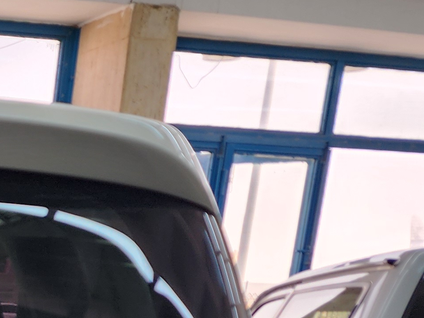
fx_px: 1176
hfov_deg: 17.1
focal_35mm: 96
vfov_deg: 13.4
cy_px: 616
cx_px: -322
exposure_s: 1/180
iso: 25
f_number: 1.8
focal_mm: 6.4
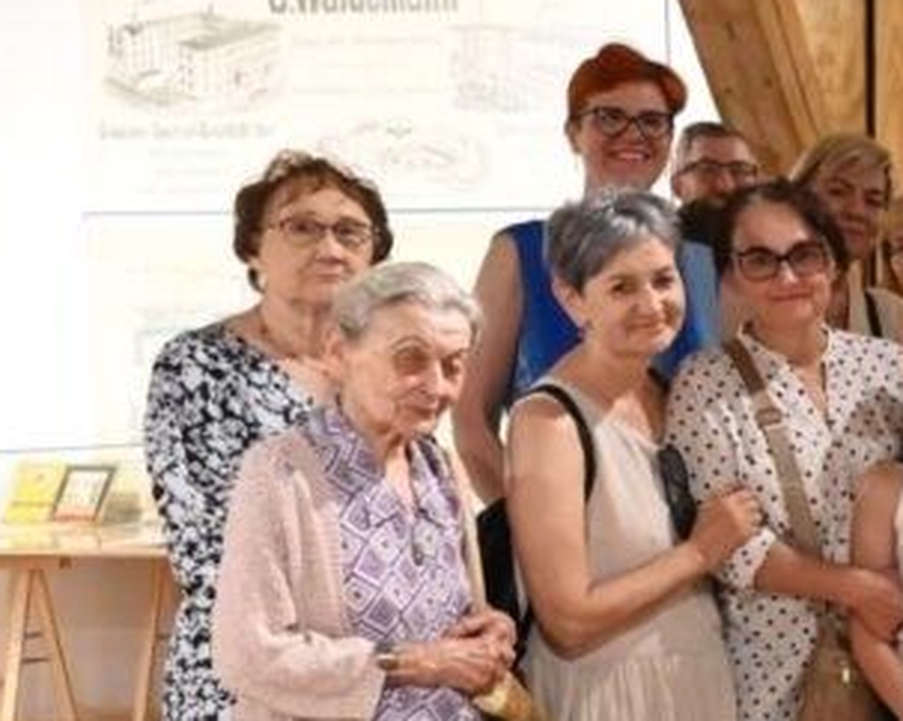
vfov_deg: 16.3
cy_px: 559
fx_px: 2500
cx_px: 1436
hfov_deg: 17.8
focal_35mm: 94
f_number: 5.6
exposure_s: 1/125
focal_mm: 29.5
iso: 5000
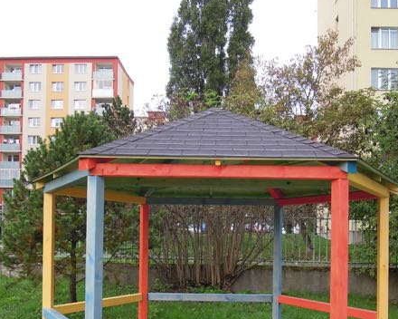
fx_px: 518
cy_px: 227
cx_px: 216
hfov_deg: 42.0
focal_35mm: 44
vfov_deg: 33.7
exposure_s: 1/160
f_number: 3
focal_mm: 5.5
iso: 160
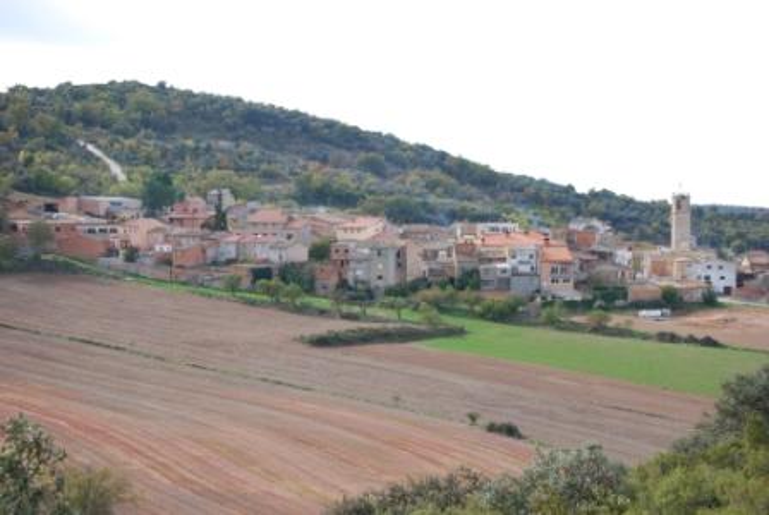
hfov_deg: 24.6
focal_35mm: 82
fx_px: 1765
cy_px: 258
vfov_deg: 16.6
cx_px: 384
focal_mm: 55
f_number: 7.1
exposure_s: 1/160
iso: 100
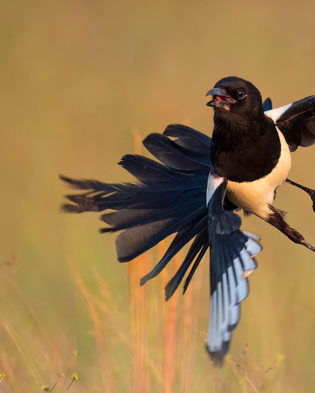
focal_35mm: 1044
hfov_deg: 1.5
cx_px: 315
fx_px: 12161
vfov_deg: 1.9
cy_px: 237
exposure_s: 1/2000
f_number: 6.3
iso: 4000
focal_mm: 600
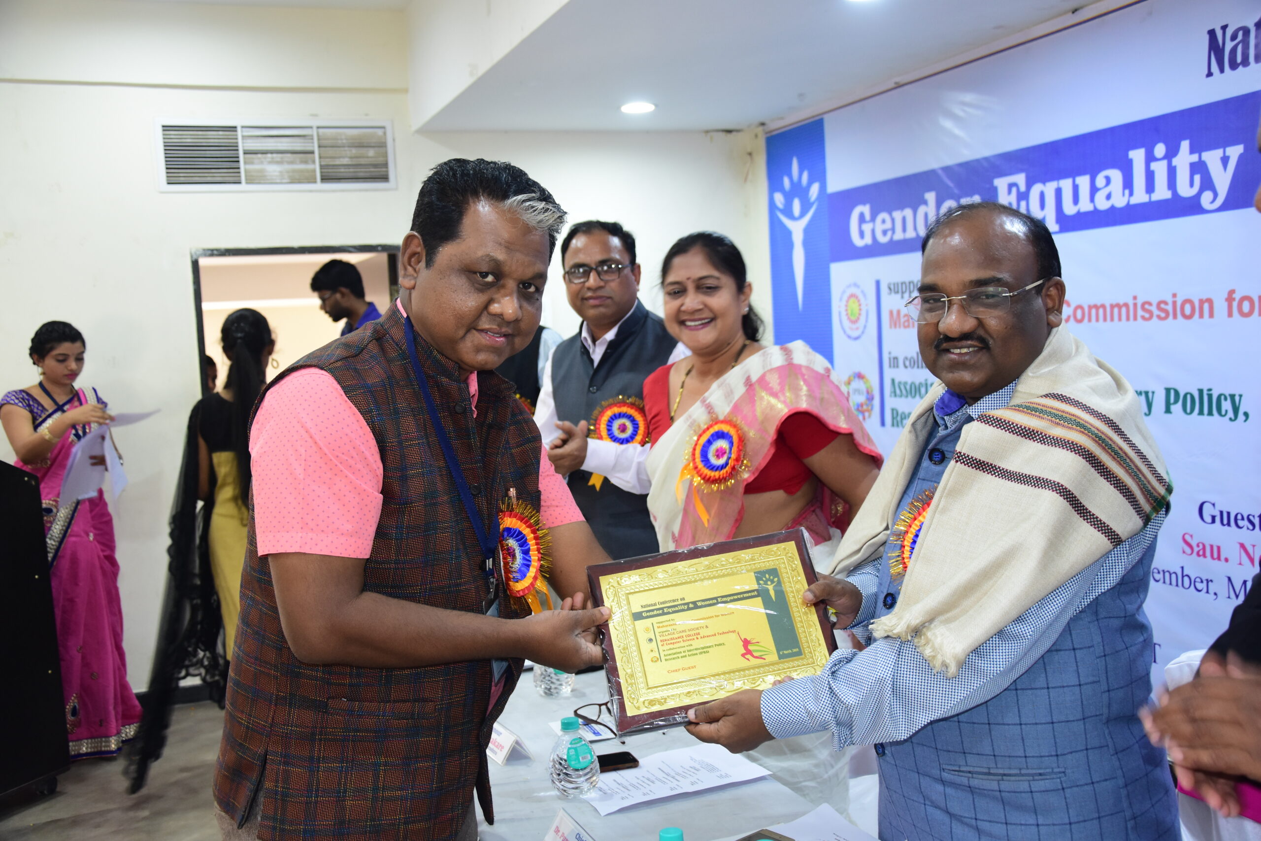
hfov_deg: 53.1
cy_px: 420
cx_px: 630
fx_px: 1261
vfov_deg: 36.9
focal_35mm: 36
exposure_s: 1/40
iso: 800
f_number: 4
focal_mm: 24
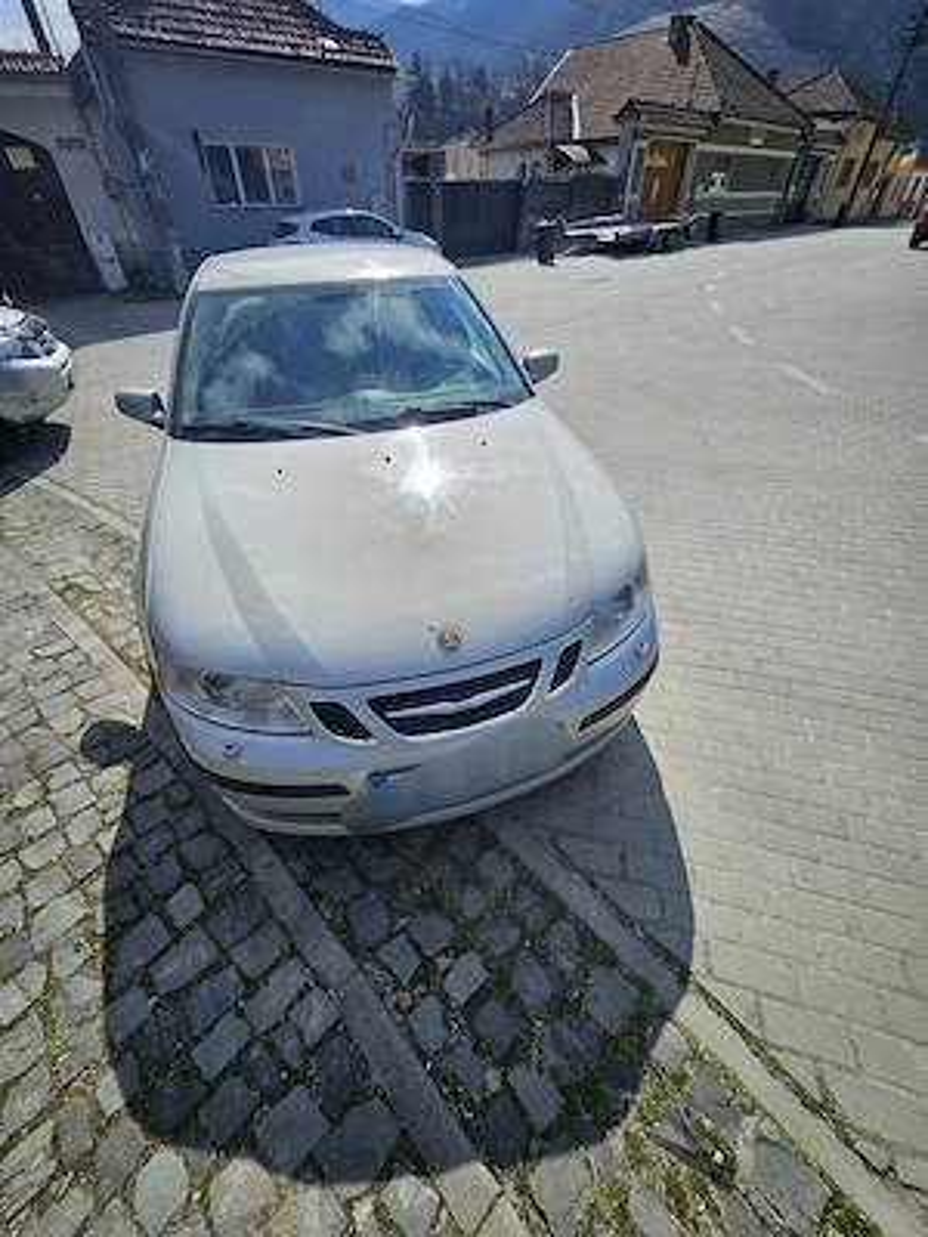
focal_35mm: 13
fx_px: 465
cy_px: 618
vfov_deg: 106.2
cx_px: 464
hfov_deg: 89.9
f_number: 2.2
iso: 32
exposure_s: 1/1667
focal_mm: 1.74
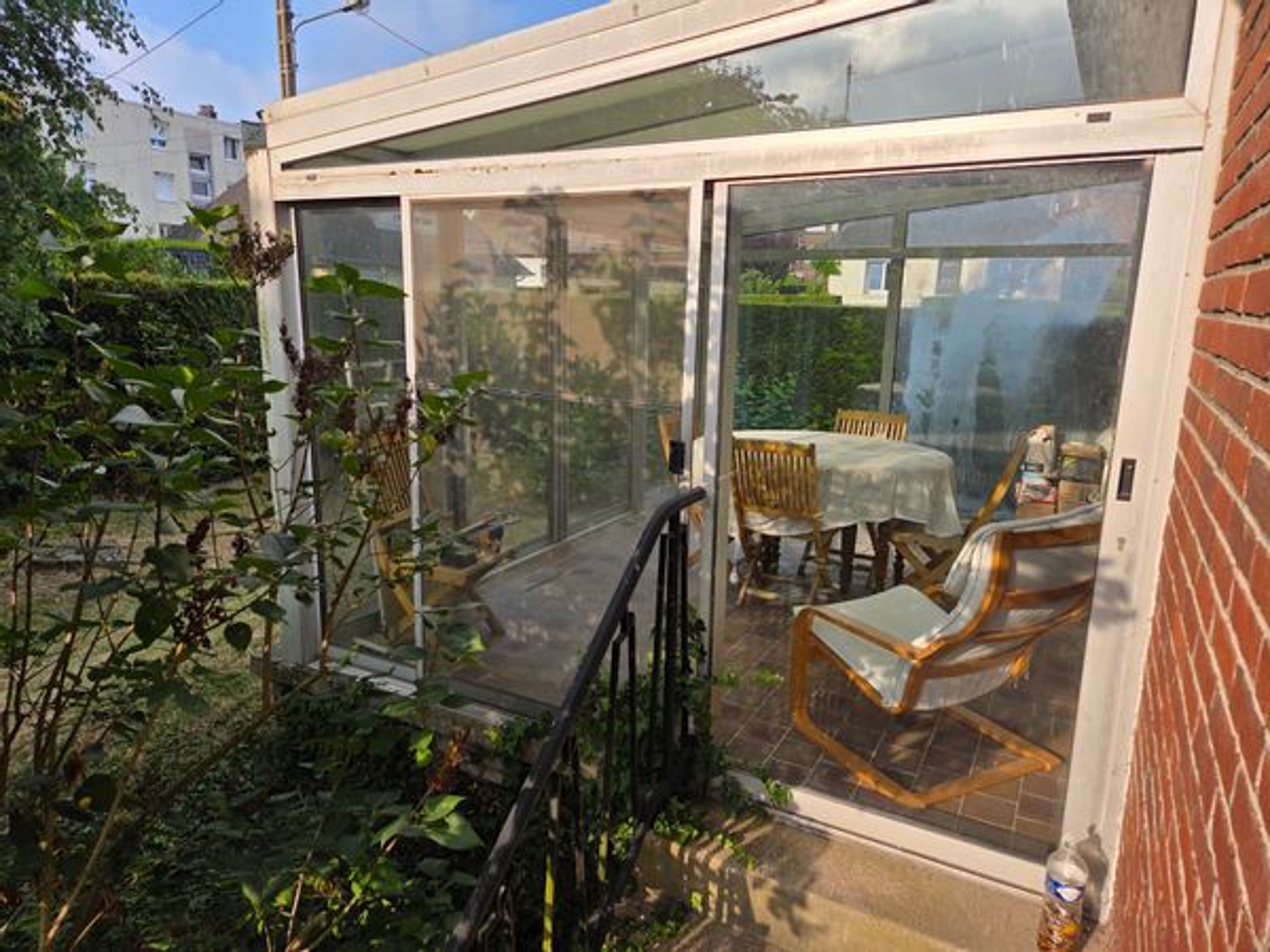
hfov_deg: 73.9
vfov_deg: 58.9
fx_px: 844
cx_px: 635
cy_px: 476
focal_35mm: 23
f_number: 1.8
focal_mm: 5.4
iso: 80
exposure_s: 1/2828
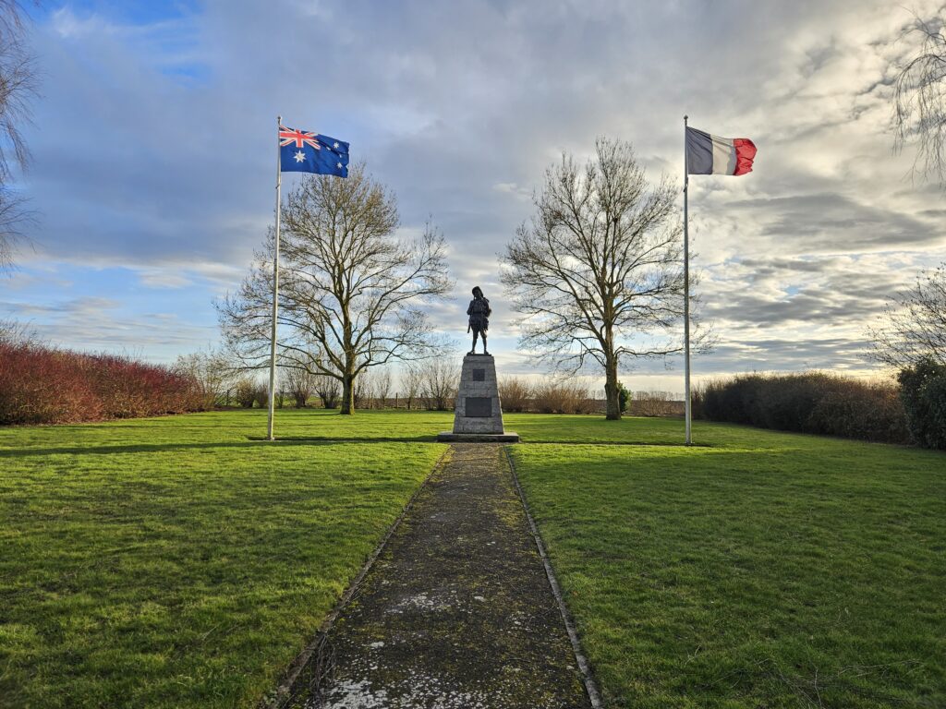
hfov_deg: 73.9
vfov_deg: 58.9
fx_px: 629
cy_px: 354
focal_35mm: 23
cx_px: 473
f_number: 1.8
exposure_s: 1/499
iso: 25
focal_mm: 5.4
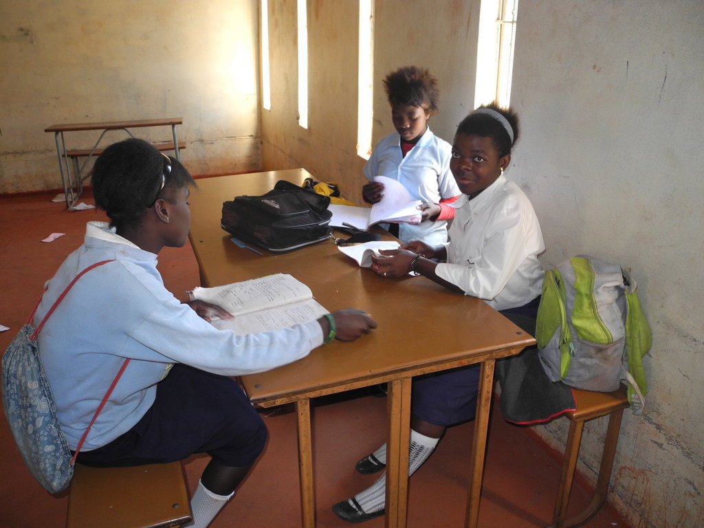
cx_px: 352
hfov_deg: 63.4
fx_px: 569
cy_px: 264
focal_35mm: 28
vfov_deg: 49.7
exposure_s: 1/34.3
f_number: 2.8
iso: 200
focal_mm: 6
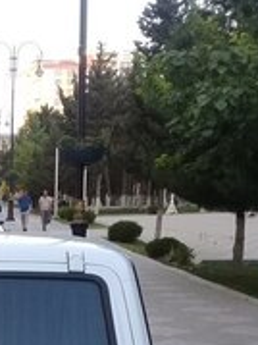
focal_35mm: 86
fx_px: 856
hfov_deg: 16.5
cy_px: 432
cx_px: -40
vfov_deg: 21.0
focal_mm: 3.3
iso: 64
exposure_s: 1/100
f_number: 2.2
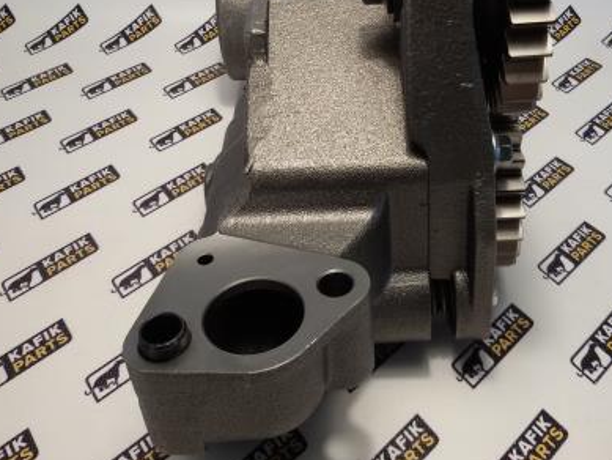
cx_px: 352
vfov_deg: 33.4
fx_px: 760
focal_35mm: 43
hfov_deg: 43.7
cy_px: 158
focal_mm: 2.93
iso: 50
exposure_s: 1/33
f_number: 2.4
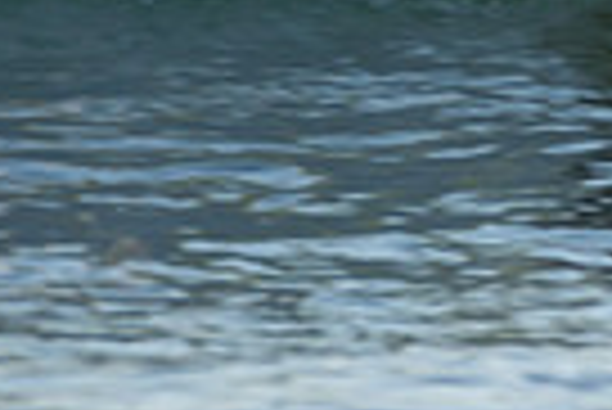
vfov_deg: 0.4
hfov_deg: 0.6
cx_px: 1206
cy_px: -340
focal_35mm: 3207
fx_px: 54576
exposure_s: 1/400
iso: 250
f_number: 5.6
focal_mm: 500
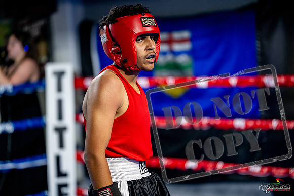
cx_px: 147
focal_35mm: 121
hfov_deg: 16.9
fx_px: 988
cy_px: 98
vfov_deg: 11.3
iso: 4000
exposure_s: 1/1000
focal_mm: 121
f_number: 2
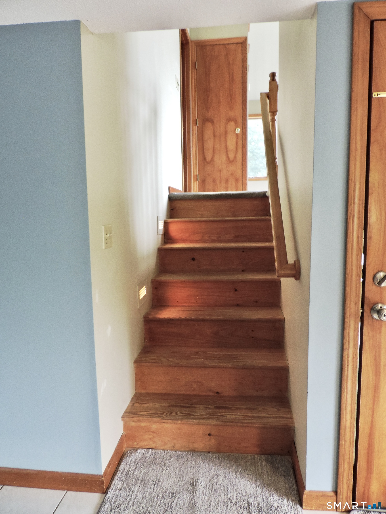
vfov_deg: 71.6
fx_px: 357
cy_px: 257
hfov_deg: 56.8
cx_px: 193
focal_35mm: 24
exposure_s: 1/20
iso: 400
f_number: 3
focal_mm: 4.3
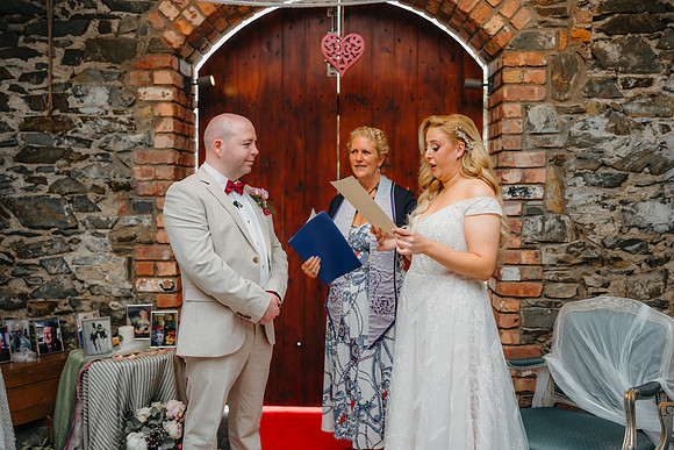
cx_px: 337
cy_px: 225
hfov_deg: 53.7
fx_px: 665
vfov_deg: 37.3
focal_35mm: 36
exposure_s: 1/200
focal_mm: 35
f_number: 2
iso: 100
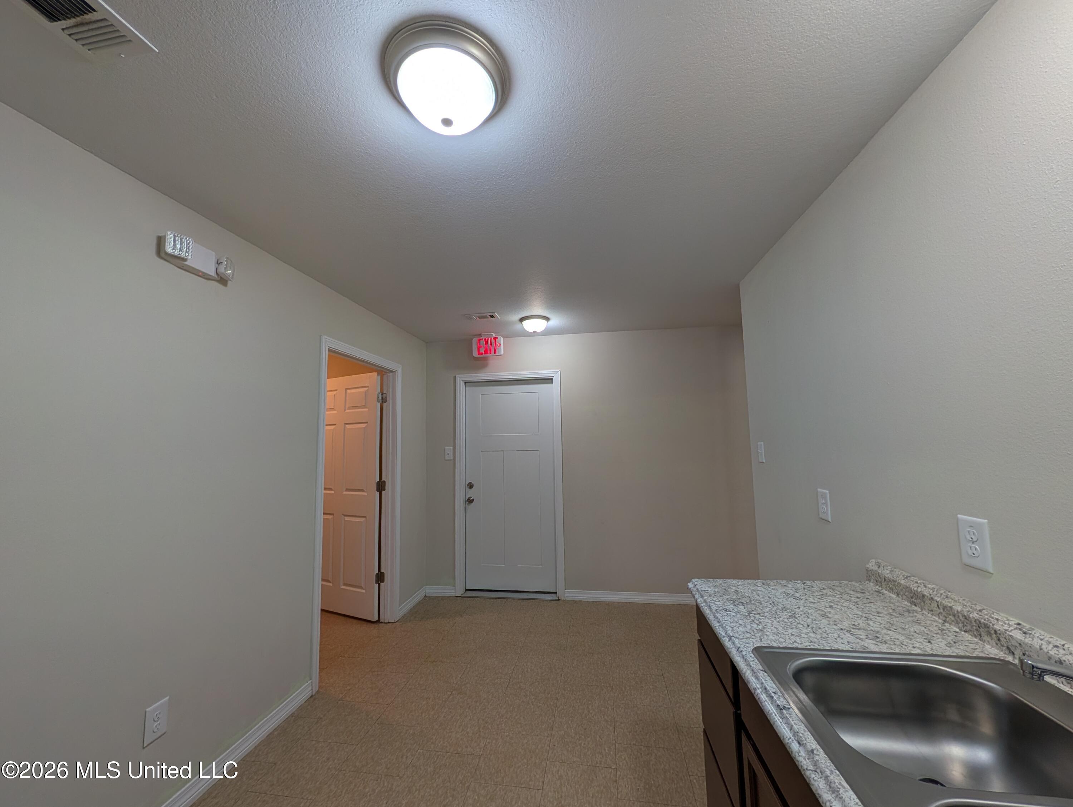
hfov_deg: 110.5
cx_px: 536
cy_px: 404
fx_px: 372
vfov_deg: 94.6
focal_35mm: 12
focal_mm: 2.02
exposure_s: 1/132
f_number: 1.7
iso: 62
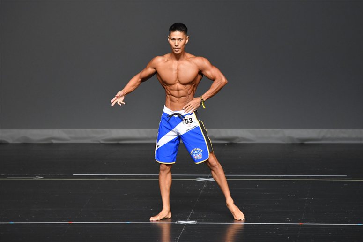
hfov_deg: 6.5
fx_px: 3175
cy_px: 121
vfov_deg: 4.4
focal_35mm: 315
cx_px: 182
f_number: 5.6
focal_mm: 210
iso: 2500
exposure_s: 1/400
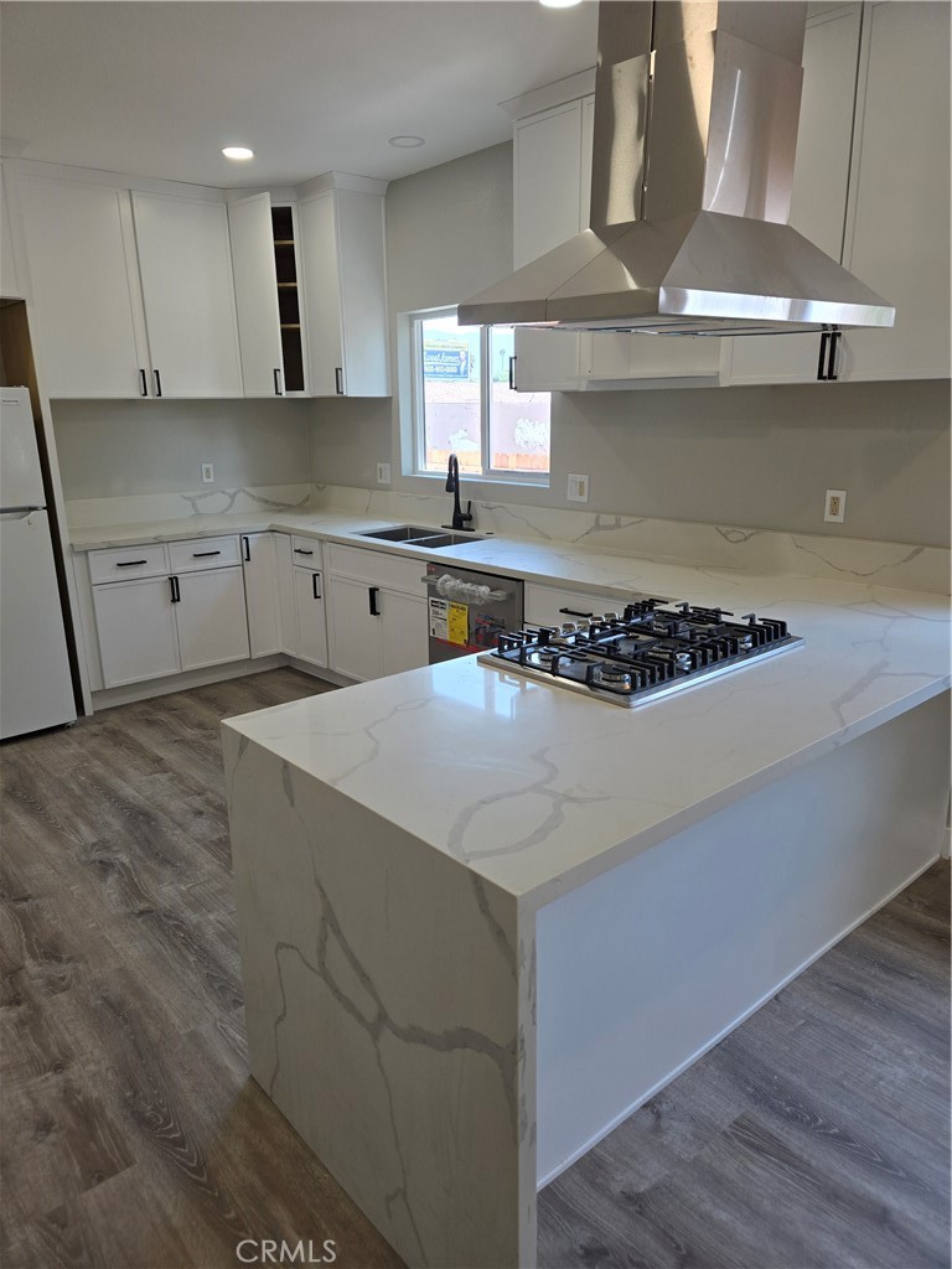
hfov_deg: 58.9
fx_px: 843
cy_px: 634
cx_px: 476
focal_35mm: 23
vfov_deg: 73.9
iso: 50
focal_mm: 5.4
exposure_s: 1/180
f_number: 1.8
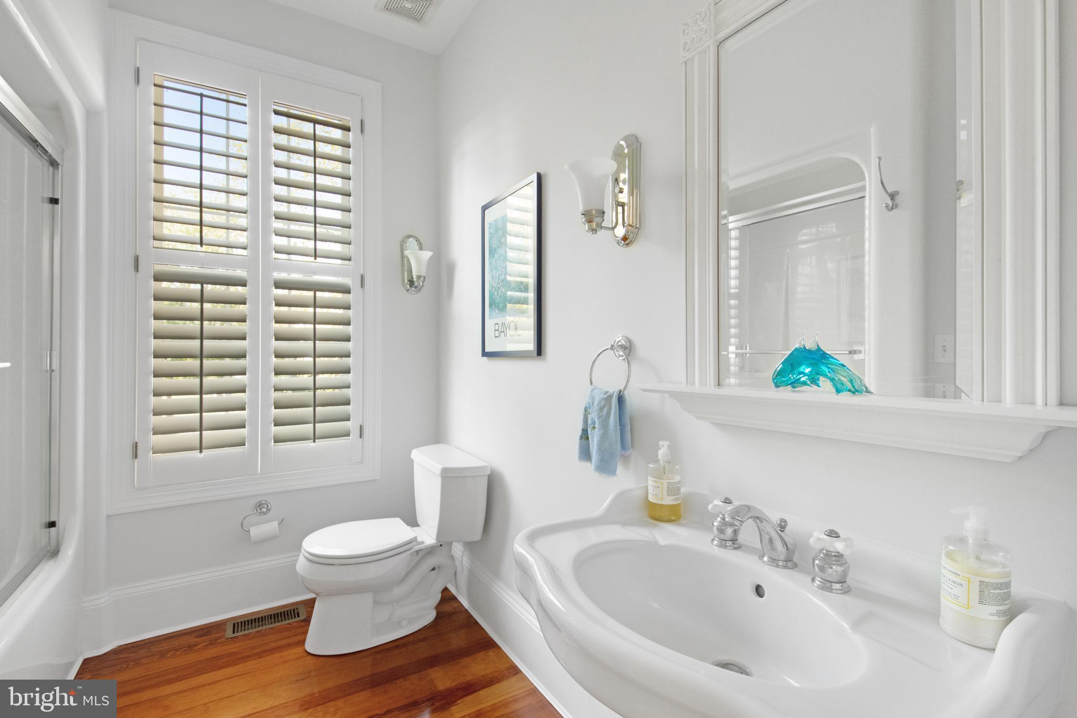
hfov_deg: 100.4
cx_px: 538
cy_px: 359
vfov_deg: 77.3
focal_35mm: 15
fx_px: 449
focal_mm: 10
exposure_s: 1/25
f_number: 8
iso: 1250
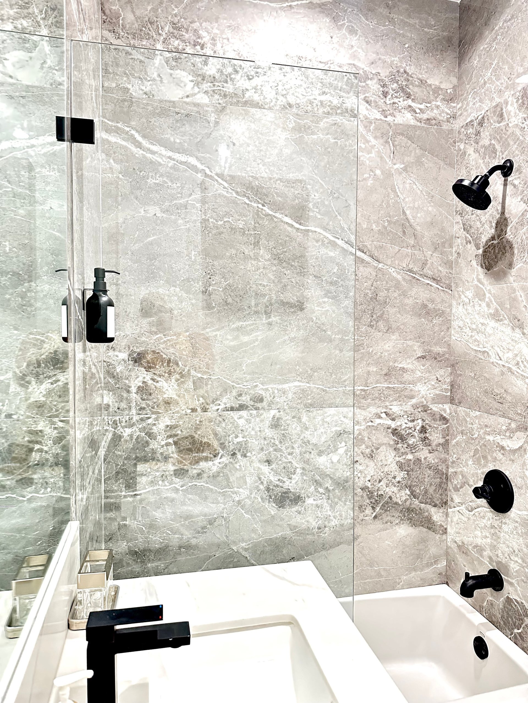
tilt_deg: -2.9
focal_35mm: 24
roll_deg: -0.7
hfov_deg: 56.8
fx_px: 488
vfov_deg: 71.6
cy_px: 352
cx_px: 264
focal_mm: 6.86
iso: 640
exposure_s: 1/40
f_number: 1.78
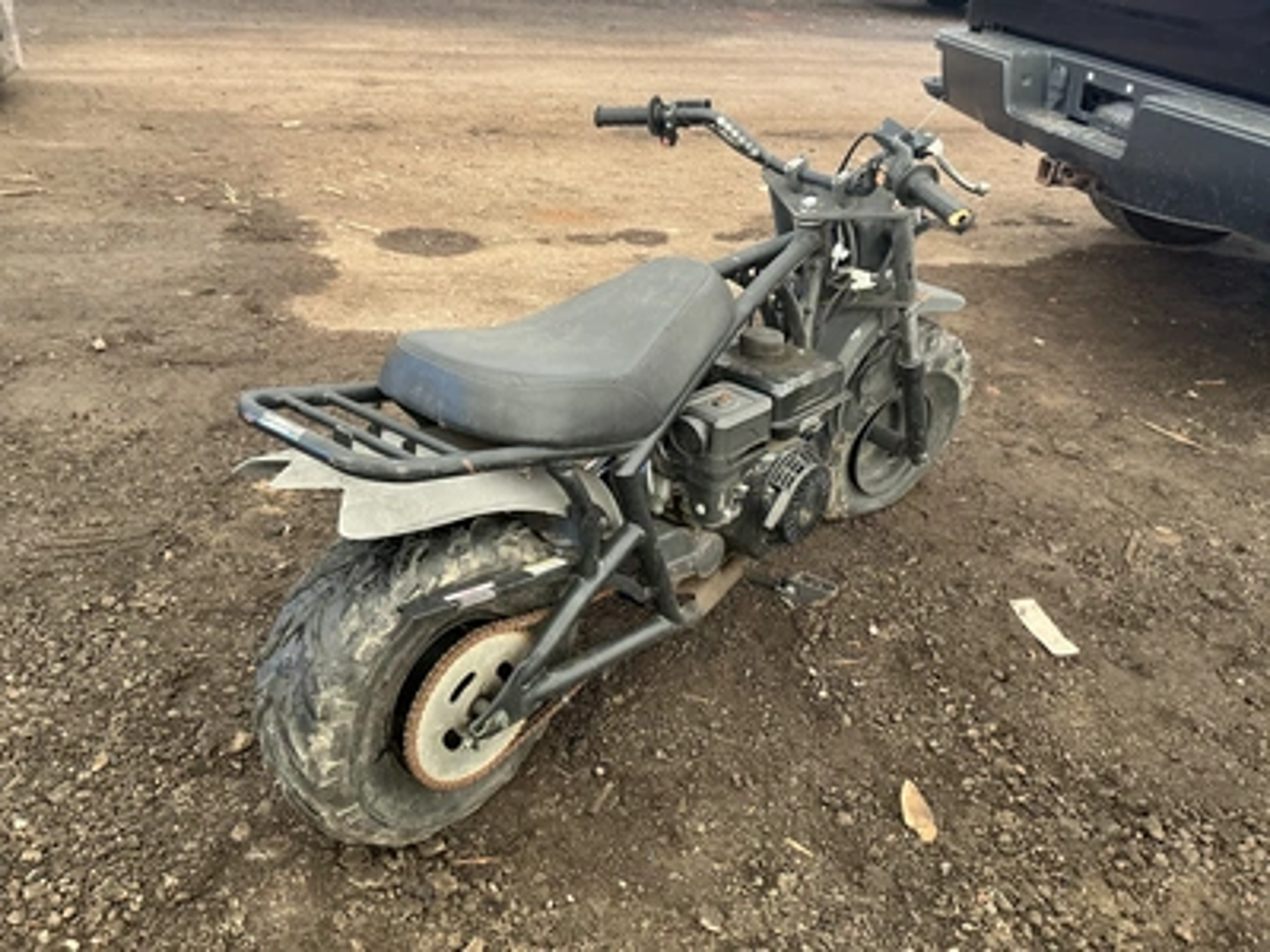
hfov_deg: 63.4
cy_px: 476
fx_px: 1027
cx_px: 635
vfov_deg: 49.7
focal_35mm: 28
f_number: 1.8
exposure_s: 1/104
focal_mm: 3
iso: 64
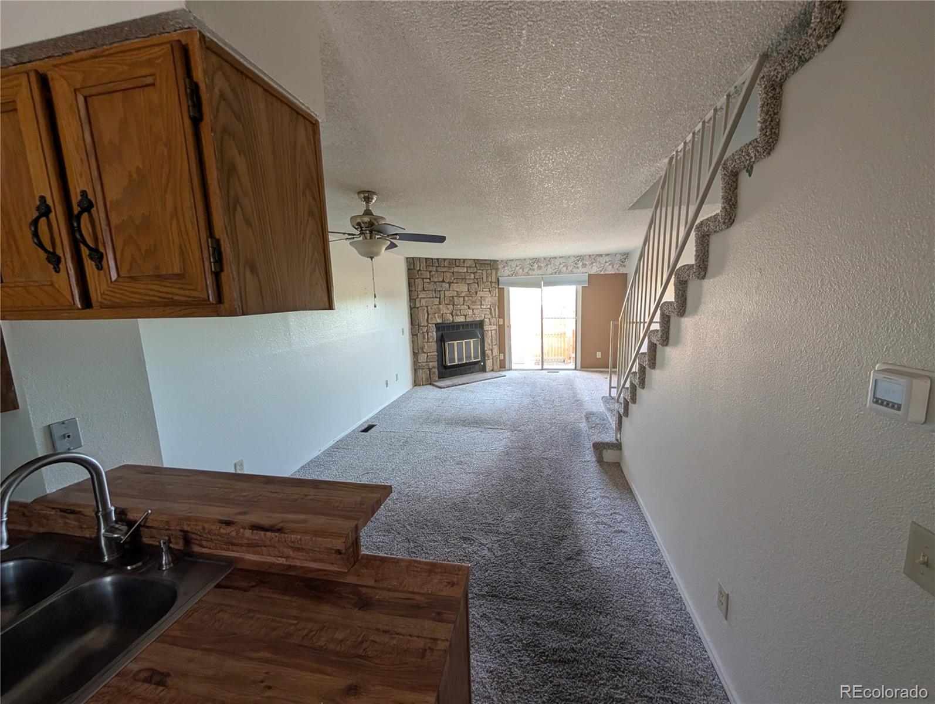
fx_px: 325
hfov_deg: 110.5
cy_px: 352
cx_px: 468
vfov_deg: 94.6
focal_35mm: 12
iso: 134
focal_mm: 2.02
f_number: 1.7
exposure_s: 1/63
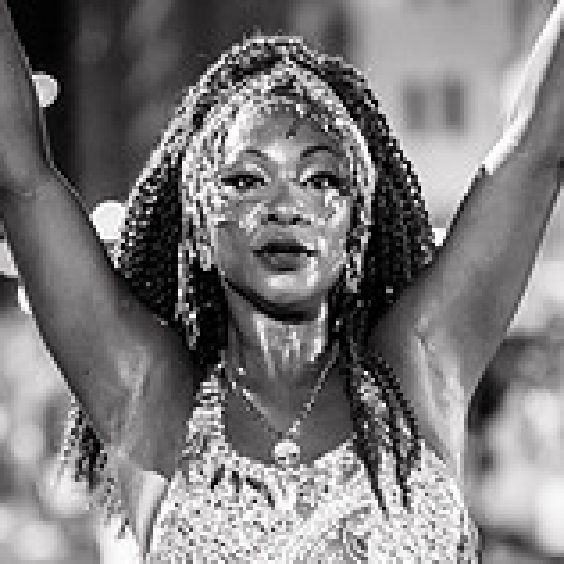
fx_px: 2230
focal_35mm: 121
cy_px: 518
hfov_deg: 14.4
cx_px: 286
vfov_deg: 14.3
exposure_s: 1/320
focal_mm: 50
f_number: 1.2
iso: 2000
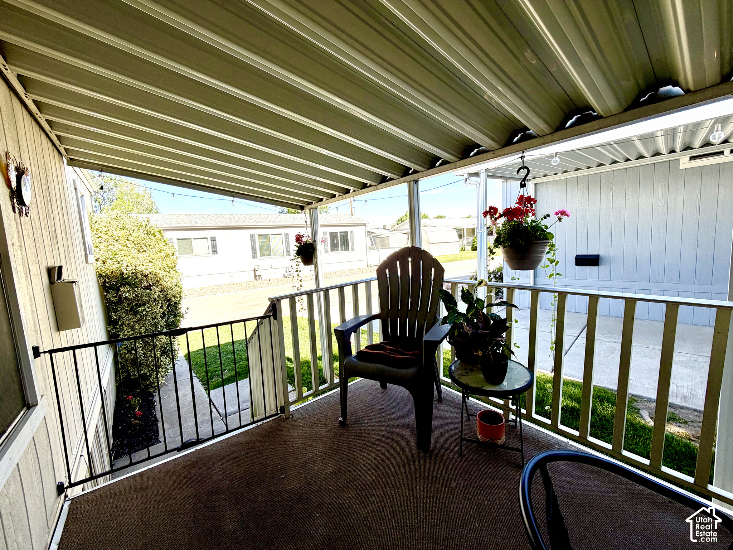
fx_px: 296
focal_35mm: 14
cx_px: 366
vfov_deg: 85.7
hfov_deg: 102.1
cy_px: 275
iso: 40
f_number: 2.2
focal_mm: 2.22
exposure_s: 1/502
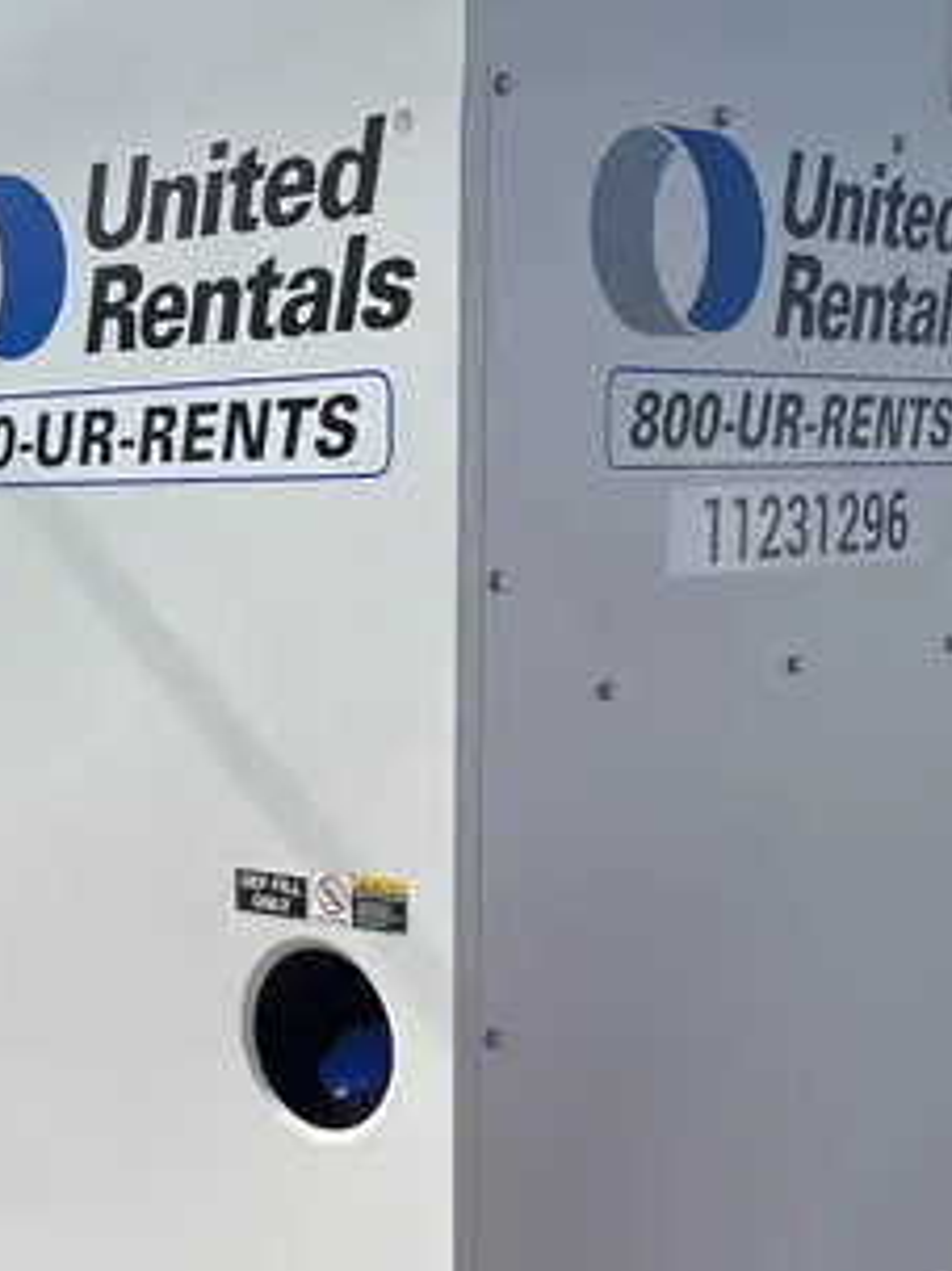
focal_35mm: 63
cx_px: 130
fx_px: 2312
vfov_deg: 30.3
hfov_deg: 22.8
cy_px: 929
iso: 50
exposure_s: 1/4310
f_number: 1.6
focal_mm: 5.1
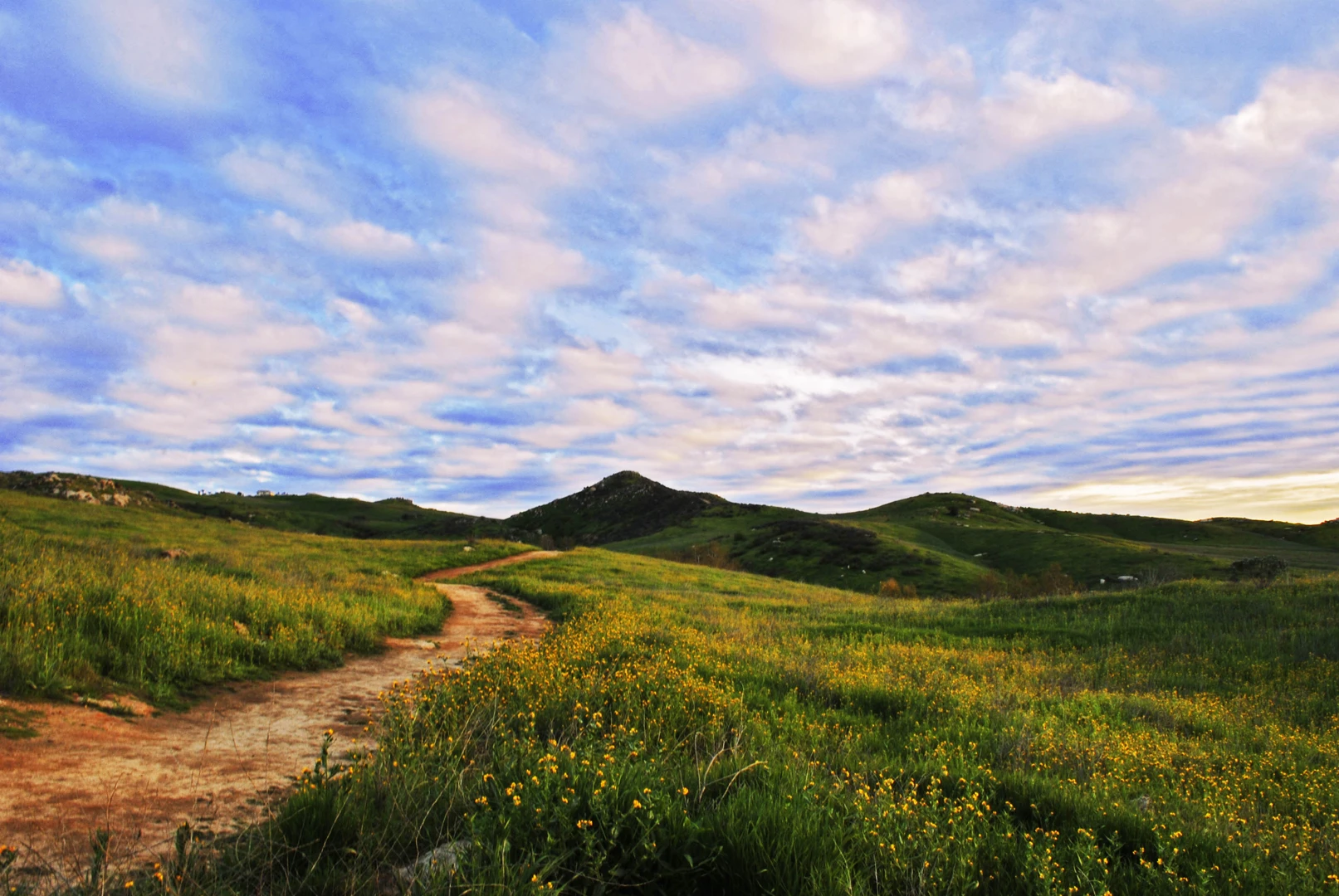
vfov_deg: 48.1
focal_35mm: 27
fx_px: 1006
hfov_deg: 67.3
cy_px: 448
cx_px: 670
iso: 100
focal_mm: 18
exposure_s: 1/5
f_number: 22
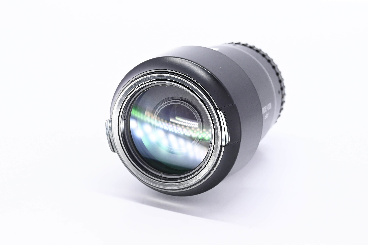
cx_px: 184
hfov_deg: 20.4
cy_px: 122
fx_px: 1022
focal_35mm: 100
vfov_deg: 13.7
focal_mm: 67
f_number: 9
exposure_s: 1/125
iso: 500
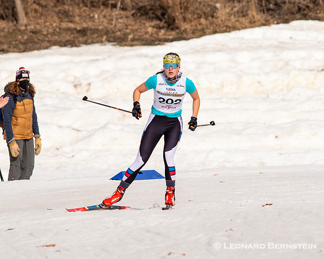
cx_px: 158
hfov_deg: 3.2
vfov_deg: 2.6
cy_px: 155
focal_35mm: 605
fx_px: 5802
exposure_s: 1/2500
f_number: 6.3
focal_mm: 300
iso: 400
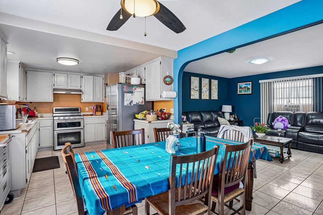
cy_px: 111
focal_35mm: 18
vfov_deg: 67.3
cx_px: 173
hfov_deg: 89.9
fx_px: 161
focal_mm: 16
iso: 400
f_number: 8
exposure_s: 1/30
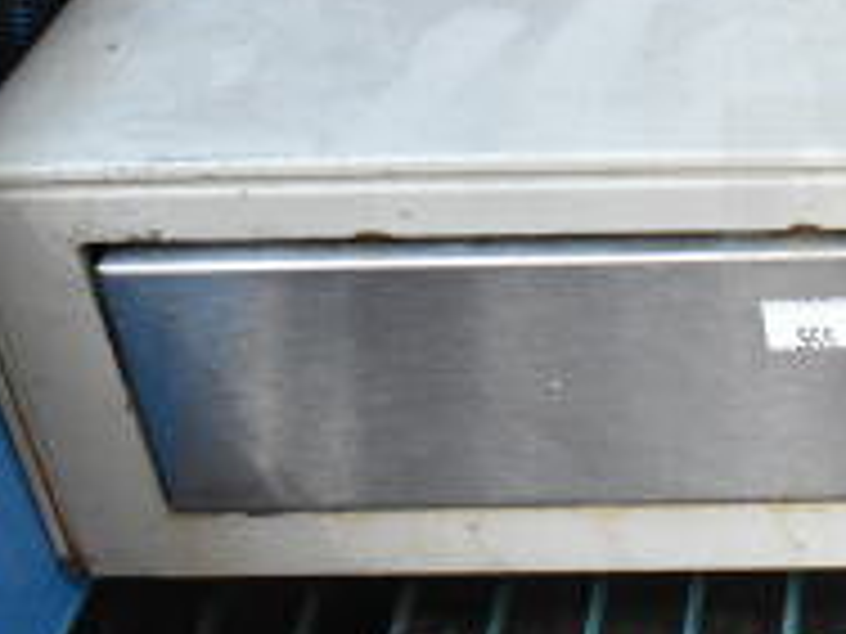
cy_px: -47
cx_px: 1224
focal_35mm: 103
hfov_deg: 17.4
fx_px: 2517
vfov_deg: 14.1
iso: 1600
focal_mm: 22
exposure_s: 1/125
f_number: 6.3
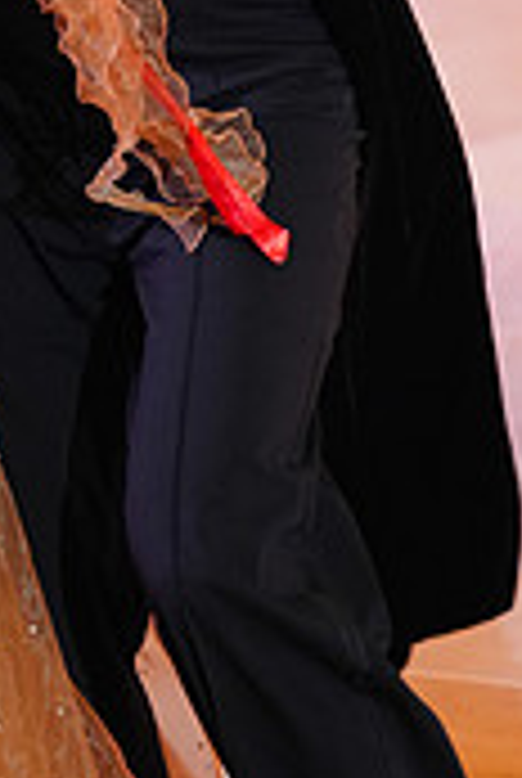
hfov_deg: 2.1
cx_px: 88
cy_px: -409
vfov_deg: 3.1
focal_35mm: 669
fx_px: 14492
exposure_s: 1/160
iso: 1600
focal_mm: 200
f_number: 2.8
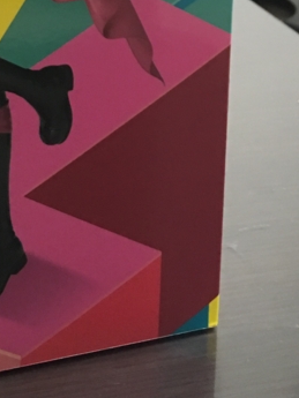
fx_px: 990
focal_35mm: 86
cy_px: -140
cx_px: -45
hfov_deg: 16.6
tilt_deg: -11.9
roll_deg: +0.3
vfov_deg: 20.5
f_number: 2.2
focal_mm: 4.15
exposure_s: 1/15
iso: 80
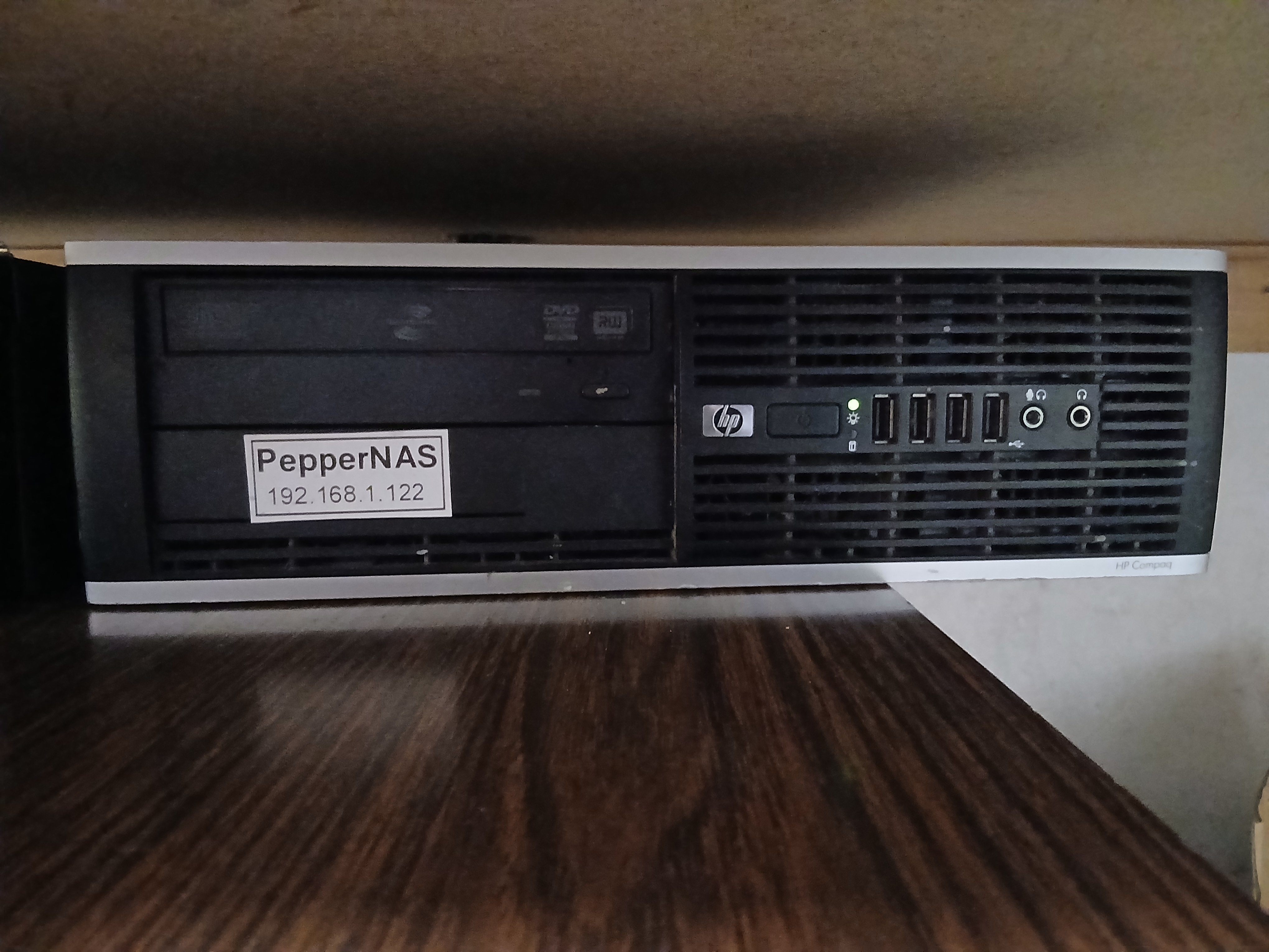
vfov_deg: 53.1
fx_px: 953
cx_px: 634
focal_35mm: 26
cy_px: 476
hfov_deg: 67.3
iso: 2500
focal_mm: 3.98
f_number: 1.8
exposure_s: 1/10
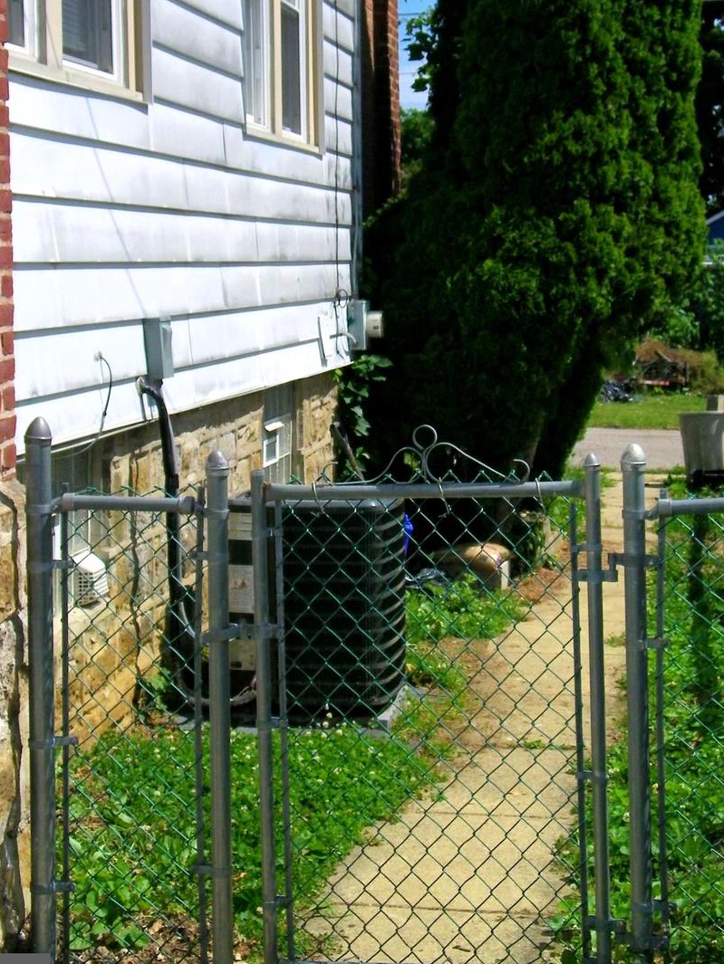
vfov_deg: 31.0
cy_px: 332
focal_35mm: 62
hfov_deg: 23.7
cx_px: 346
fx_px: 1729
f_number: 7.8
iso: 80
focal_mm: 7.7
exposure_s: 1/500
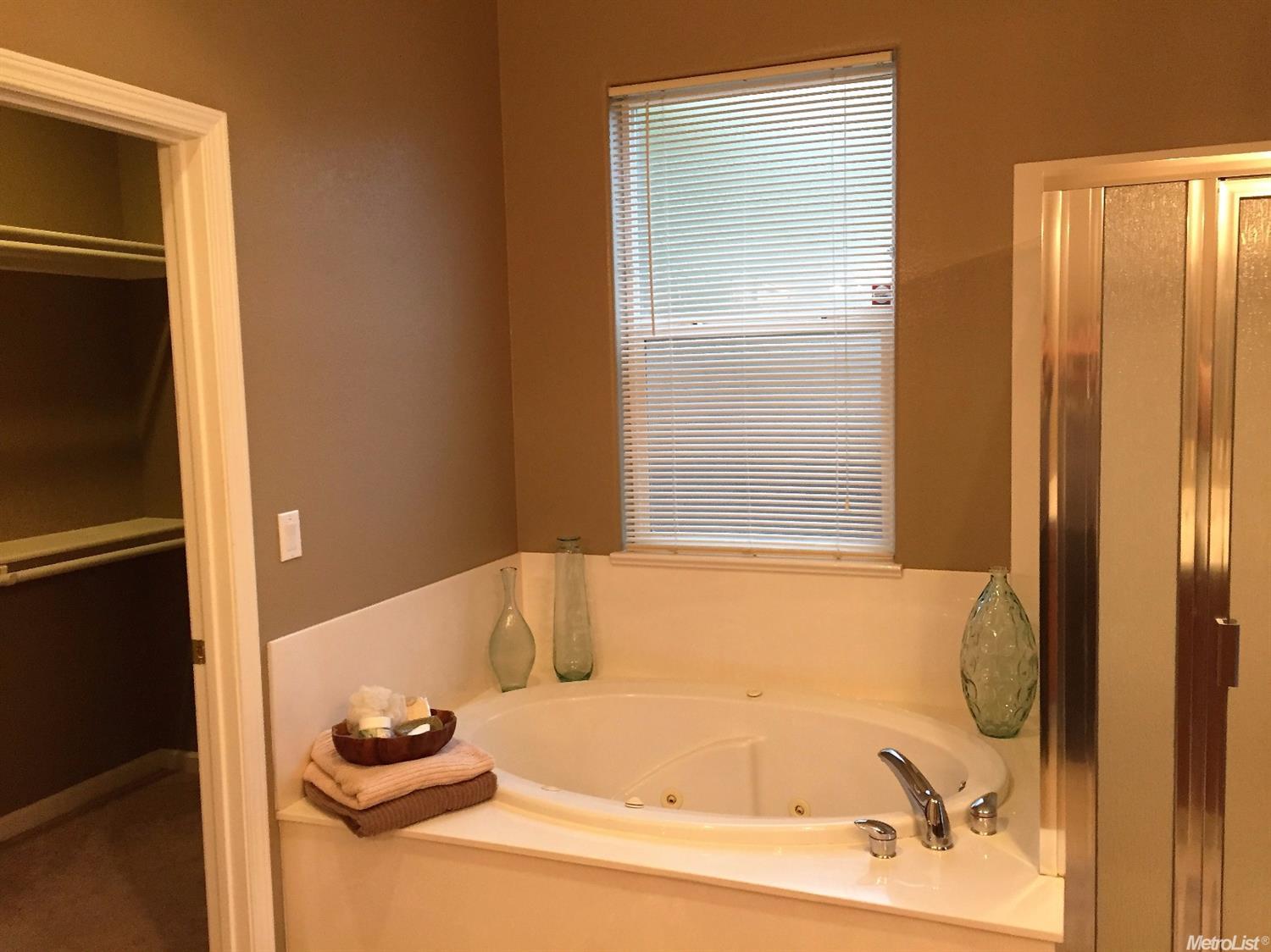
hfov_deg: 61.7
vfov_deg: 48.2
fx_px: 1064
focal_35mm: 29
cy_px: 476
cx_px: 636
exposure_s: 1/30
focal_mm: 4.15
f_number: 2.2
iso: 160
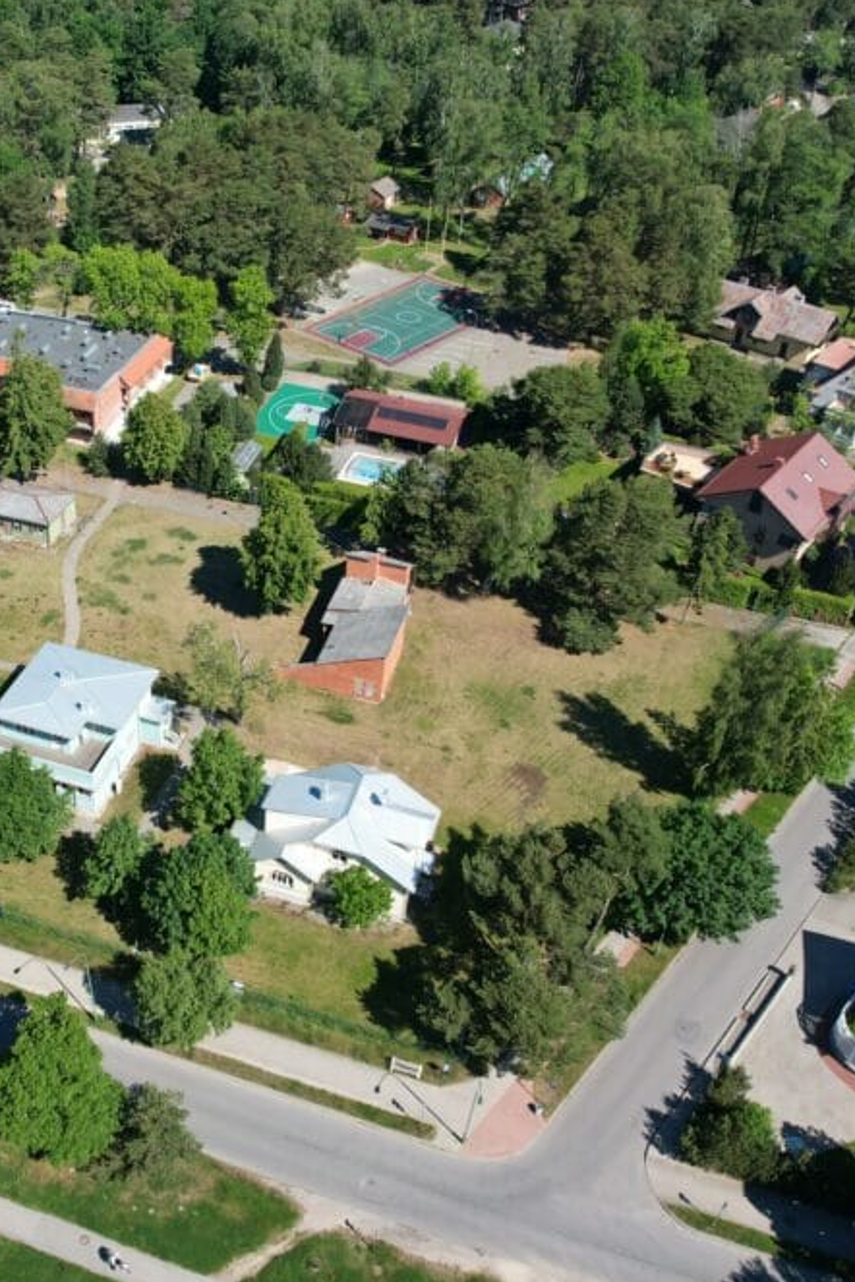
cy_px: 651
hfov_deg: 37.7
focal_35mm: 34
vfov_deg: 55.8
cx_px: 195
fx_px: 1211
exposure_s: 1/1250
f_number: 2.8
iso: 100
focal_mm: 8.38
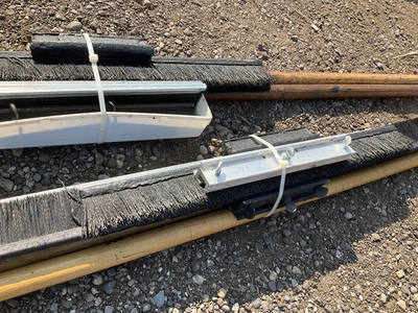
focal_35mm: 29
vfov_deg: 48.2
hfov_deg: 61.7
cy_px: 156
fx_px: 350
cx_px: 209
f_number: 1.8
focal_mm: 3
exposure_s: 1/749
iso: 25
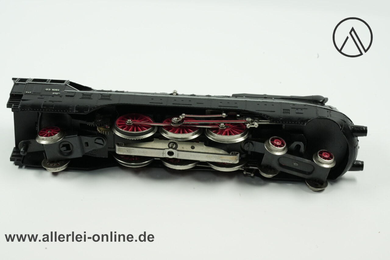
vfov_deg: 15.2
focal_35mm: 90
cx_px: 195
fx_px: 975
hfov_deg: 22.6
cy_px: 130
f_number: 16
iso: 2500
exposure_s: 1/40
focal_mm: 90
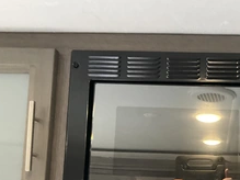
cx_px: 205
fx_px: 367
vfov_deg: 26.5
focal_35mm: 53
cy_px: 164
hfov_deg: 34.6
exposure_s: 1/60
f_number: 1.8
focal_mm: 3
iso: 250
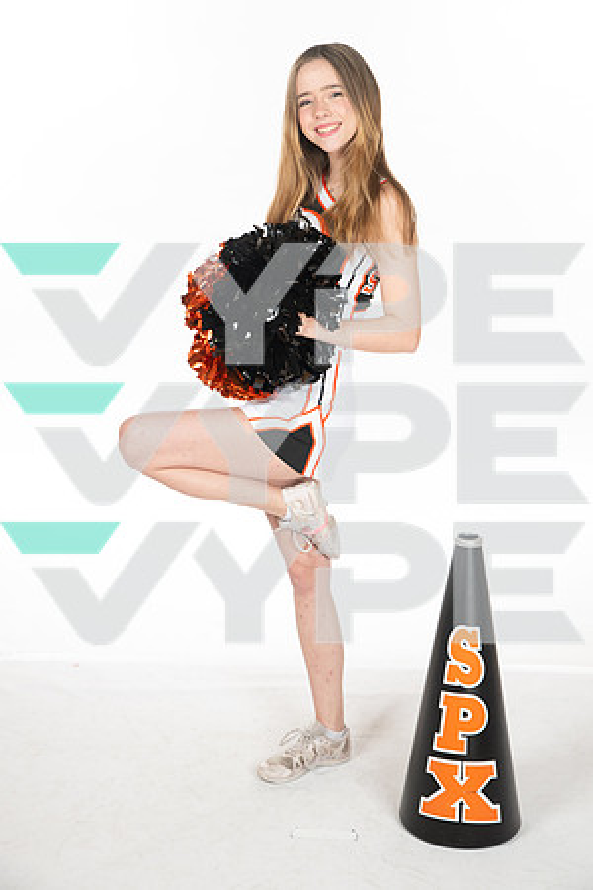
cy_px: 445
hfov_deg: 23.4
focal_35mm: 58
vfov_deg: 34.5
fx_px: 1433
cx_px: 296
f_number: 8
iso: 800
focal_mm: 58
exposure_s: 1/320
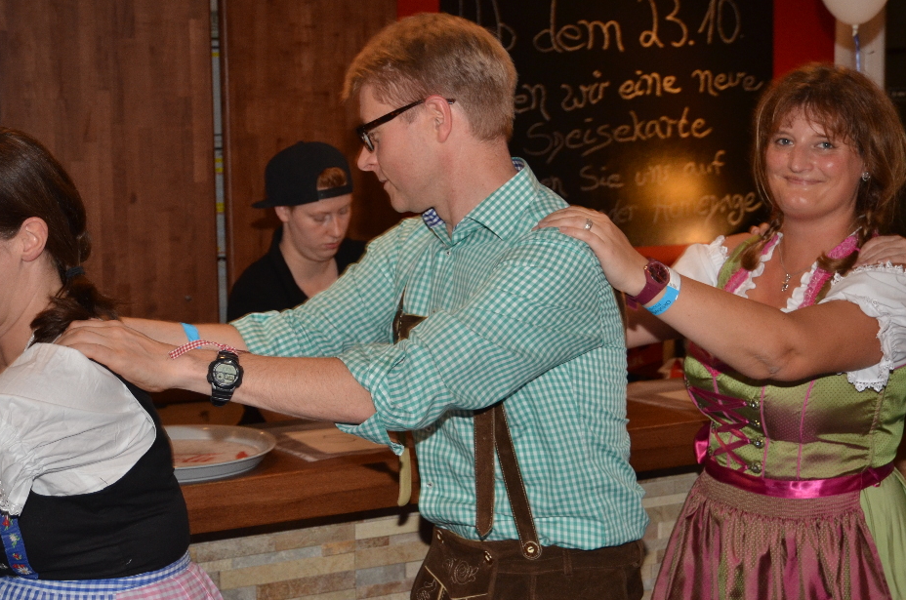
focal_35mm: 70
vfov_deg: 19.5
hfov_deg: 29.0
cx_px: 450
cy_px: 317
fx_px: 1750
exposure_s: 1/60
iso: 800
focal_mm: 35
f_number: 4.5
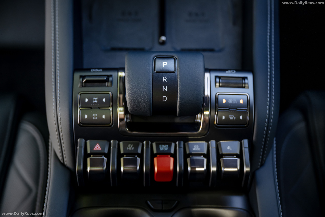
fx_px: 433
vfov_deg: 28.1
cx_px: 162
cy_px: 108
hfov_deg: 41.1
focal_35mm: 48
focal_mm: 48
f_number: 2.8
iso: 400
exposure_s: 1/60
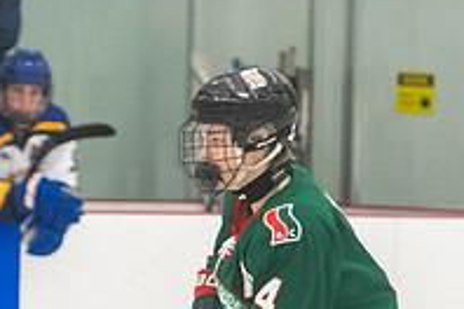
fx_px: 8119
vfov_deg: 2.2
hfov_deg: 3.3
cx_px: 278
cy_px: 555
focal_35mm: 630
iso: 4000
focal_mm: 116
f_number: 2.8
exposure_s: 1/800
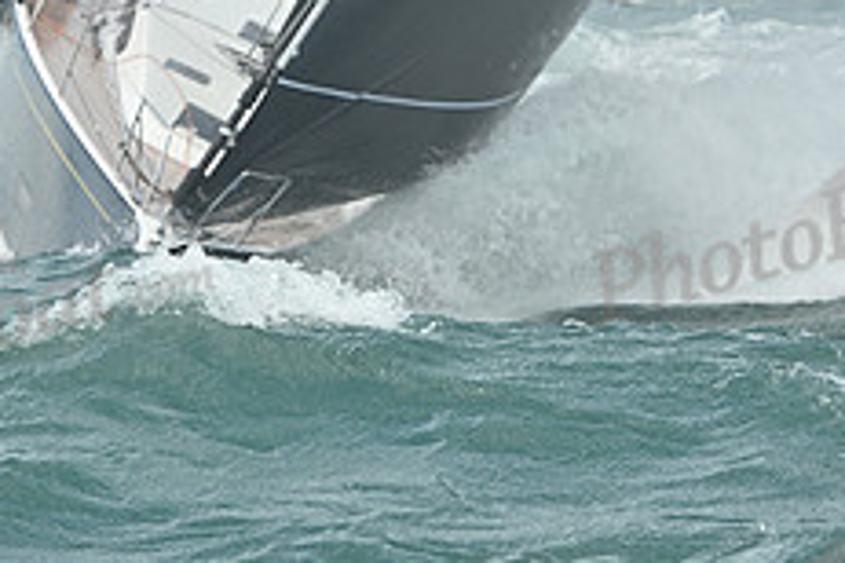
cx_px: 406
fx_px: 7675
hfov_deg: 6.3
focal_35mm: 327
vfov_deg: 4.2
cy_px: 90
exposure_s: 1/1250
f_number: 7.1
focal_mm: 130
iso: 250
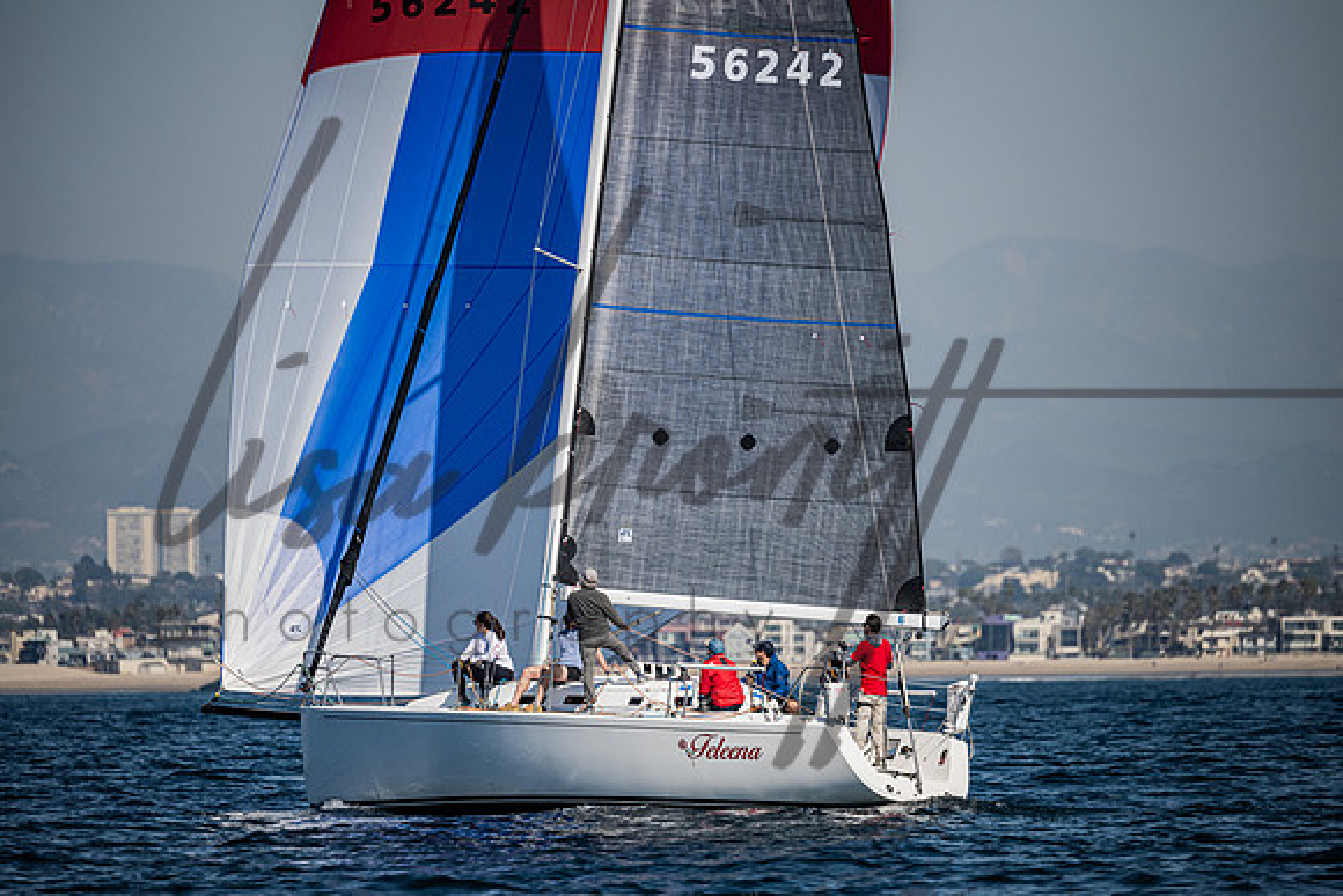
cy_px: 448
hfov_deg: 5.9
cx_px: 672
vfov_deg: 3.9
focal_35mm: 352
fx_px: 13123
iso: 400
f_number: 5.3
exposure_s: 1/6400
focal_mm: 350
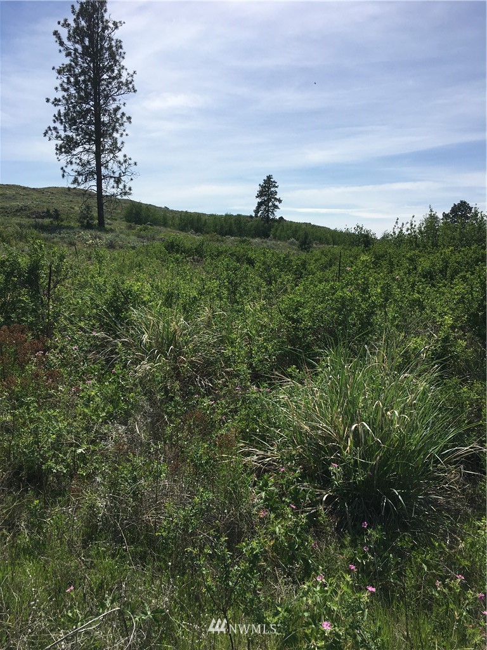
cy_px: 325
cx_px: 244
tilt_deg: -6.7
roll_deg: -2.7
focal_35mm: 29
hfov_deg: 48.2
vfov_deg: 61.7
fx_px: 544
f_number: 2.2
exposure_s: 1/3205
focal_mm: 4.15
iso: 25
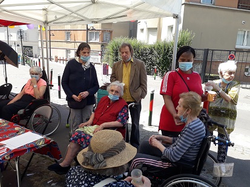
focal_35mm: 27
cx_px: 125
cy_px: 94
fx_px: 195
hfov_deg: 65.3
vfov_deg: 51.4
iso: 40
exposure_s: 1/461
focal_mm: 3.6
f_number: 1.9
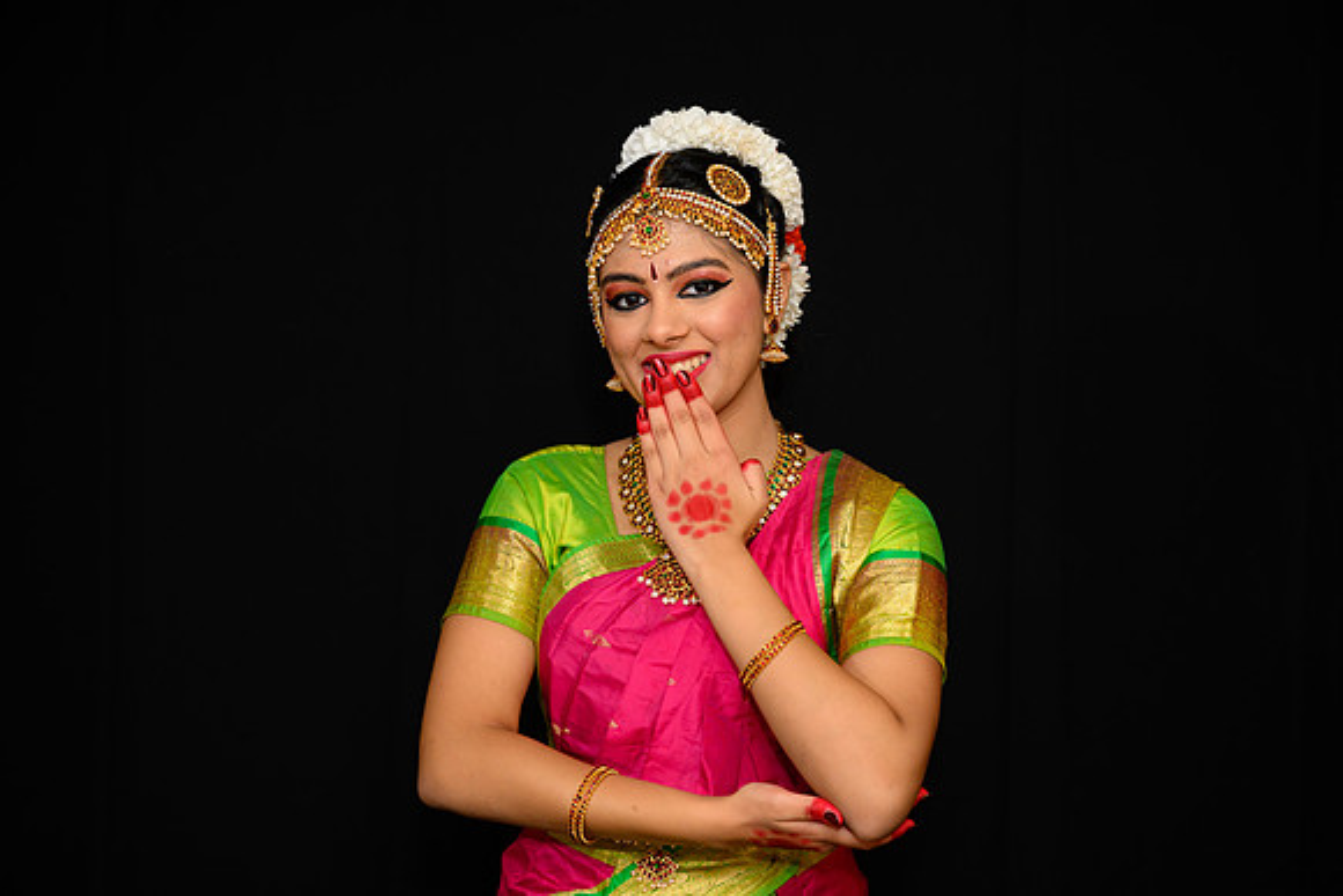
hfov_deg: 28.8
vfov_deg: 19.5
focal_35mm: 70
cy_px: 448
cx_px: 672
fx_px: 2612
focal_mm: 70
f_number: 5
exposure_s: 1/125
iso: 800
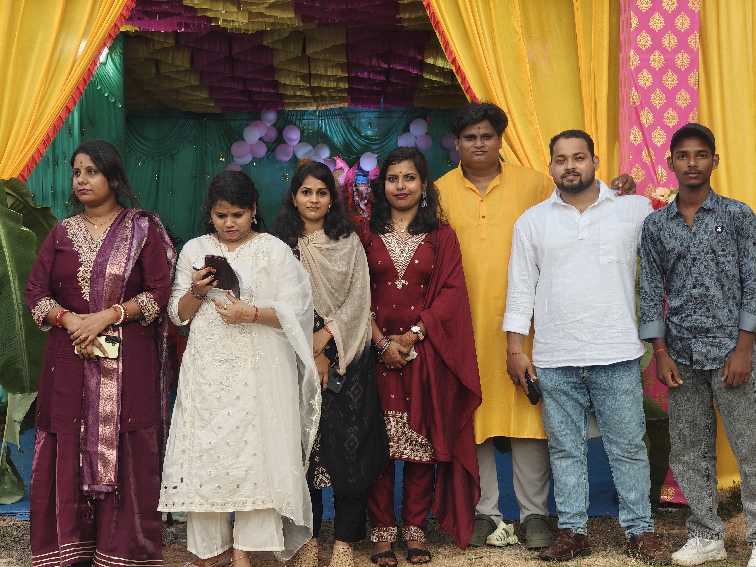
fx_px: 1529
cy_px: 284
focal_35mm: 70
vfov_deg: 21.0
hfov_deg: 27.8
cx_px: 378
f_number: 2.55
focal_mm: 13.3
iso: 71
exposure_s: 1/133
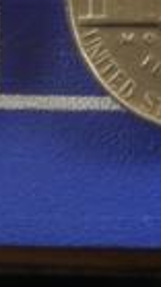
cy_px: -365
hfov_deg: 4.8
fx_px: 1711
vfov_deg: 8.8
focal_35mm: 225
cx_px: 679
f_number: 2.8
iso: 100
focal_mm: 6
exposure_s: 1/34.2
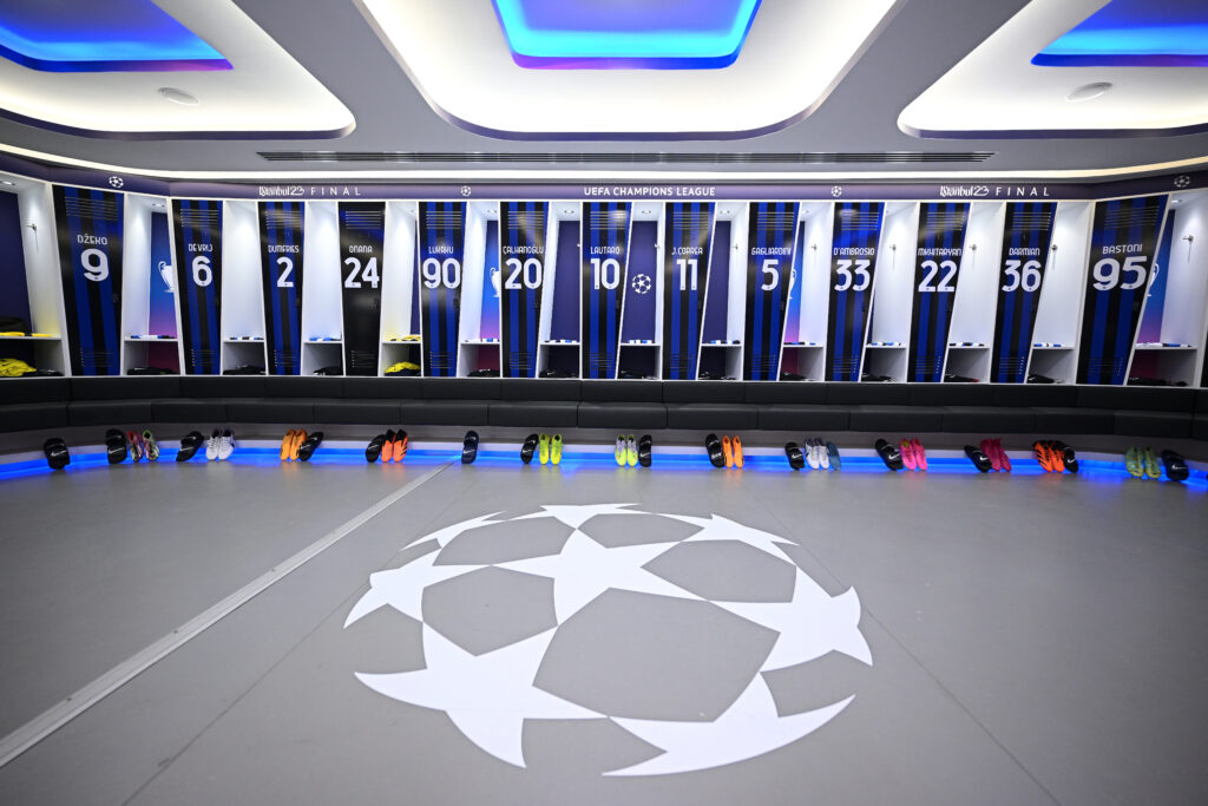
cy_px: 403
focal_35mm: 14
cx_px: 604
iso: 1100
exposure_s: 1/200
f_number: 2.8
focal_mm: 14
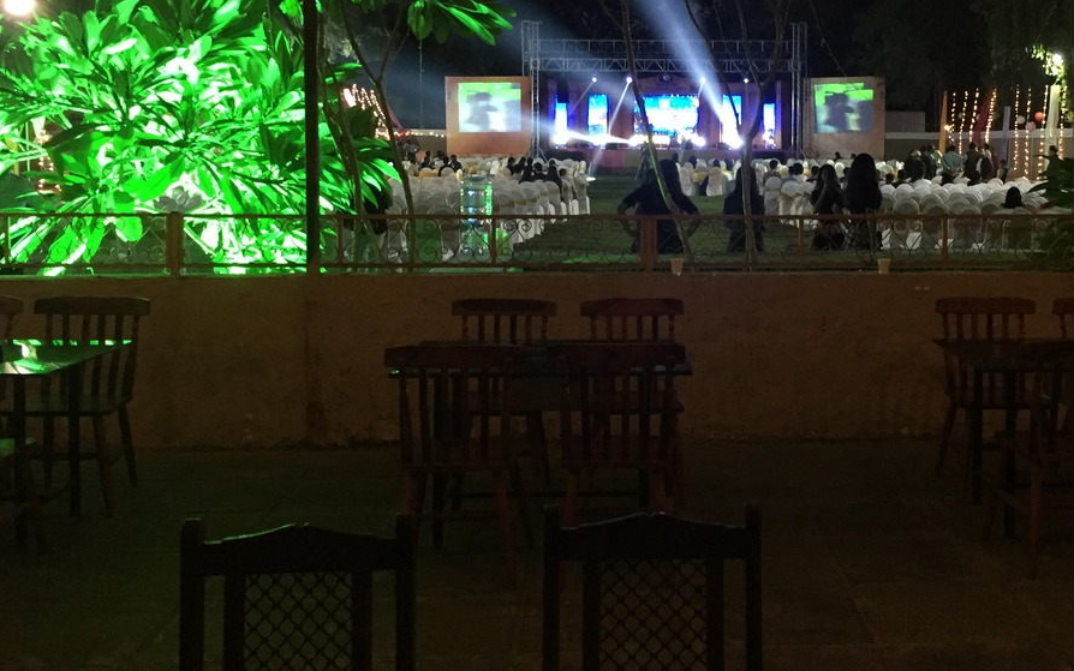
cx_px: 714
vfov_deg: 28.9
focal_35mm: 44
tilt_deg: -1.6
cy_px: 199
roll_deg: -1.7
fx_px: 1288
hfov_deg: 44.6
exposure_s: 1/20
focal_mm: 4.15
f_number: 2.2
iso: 250
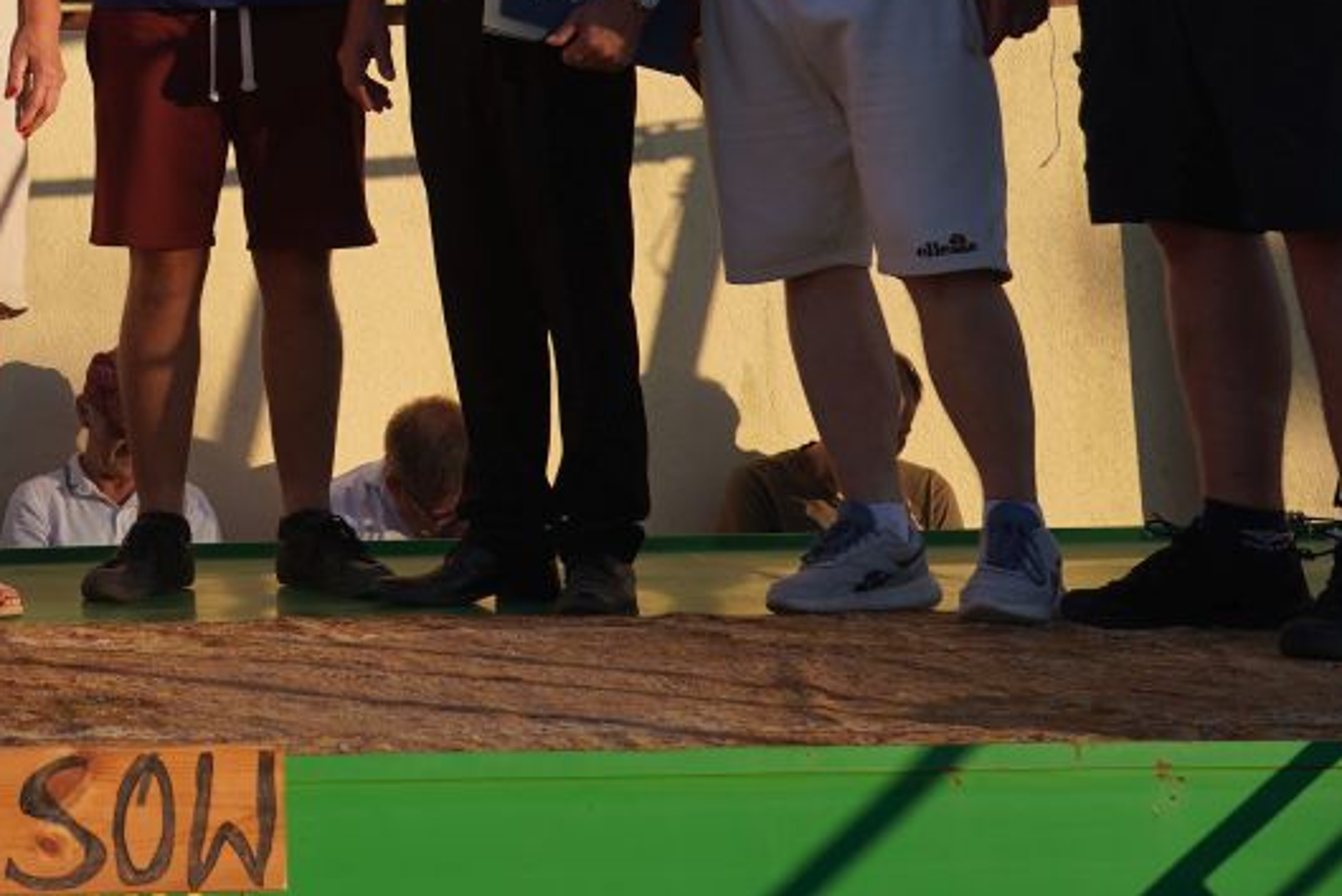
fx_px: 3169
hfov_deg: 22.7
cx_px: -91
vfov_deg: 15.2
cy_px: -310
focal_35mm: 85
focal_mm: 30
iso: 100
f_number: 4.5
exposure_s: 1/640
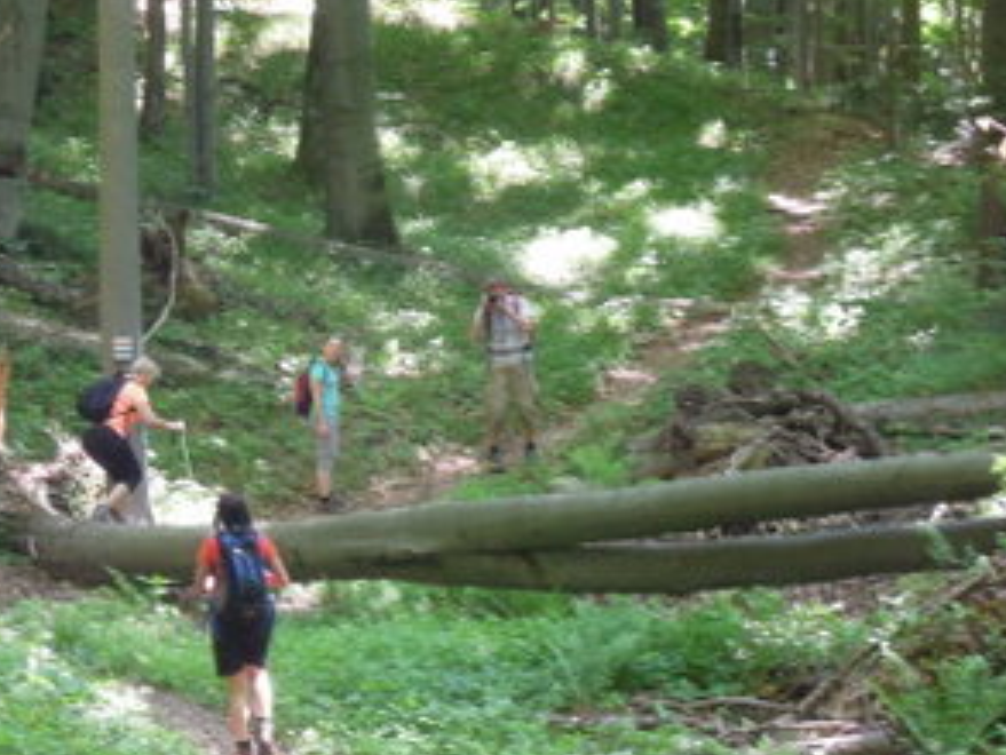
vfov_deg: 9.1
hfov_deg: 12.0
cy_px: 278
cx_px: 330
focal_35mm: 164
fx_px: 4768
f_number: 5.5
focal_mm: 17.9
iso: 560
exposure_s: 1/30
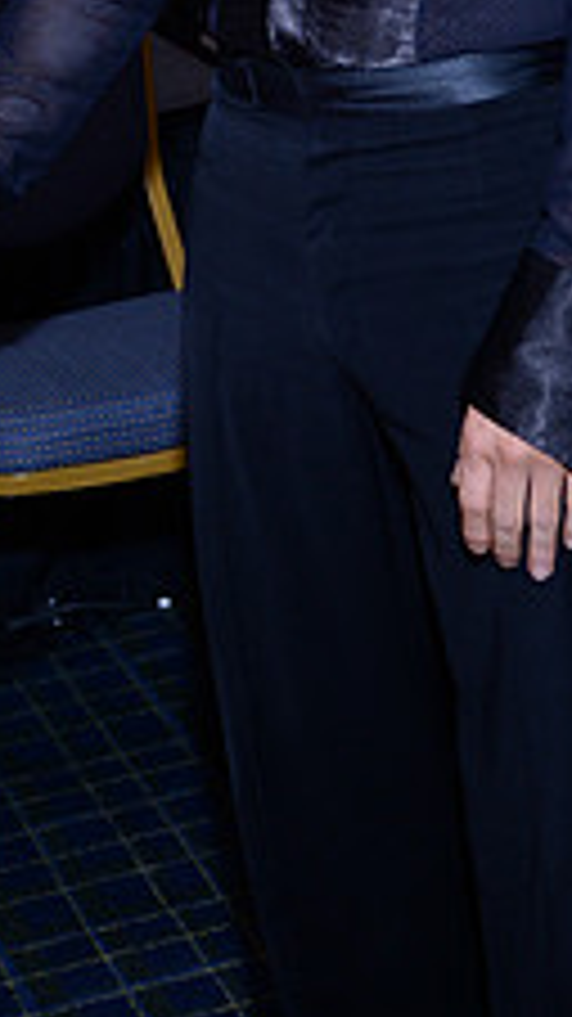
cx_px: 52
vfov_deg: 19.7
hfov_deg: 11.8
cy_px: -212
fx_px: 2752
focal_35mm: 102
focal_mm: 38
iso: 1250
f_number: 4.5
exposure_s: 1/250
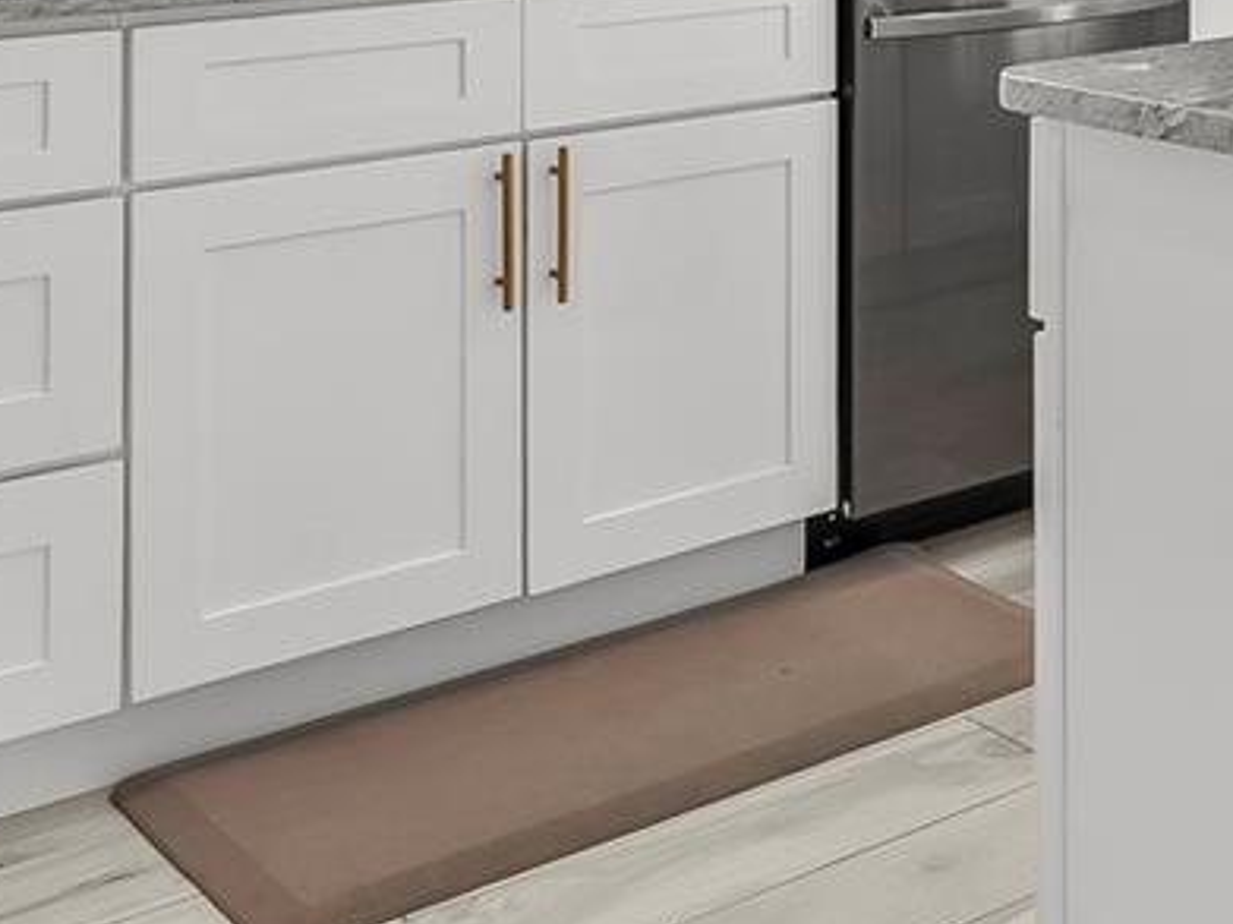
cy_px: -230
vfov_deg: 21.4
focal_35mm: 63
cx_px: 1315
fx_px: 2243
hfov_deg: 28.3
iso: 100
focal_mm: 16
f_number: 8
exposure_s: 1/2.5
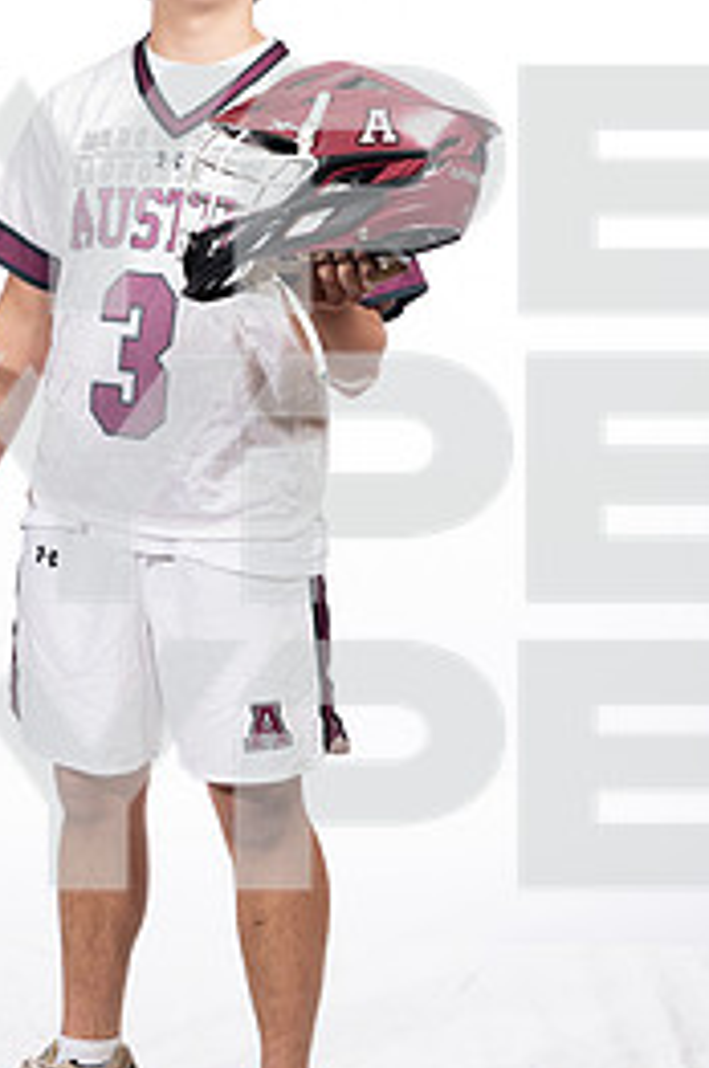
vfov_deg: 23.7
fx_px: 2547
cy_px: 481
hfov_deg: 15.8
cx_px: 196
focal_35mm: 86
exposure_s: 1/250
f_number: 7.1
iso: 640
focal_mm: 50
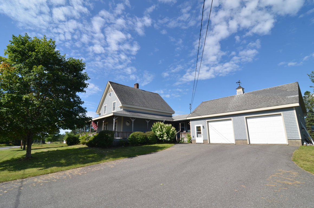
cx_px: 157
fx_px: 144
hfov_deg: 95.1
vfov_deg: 71.8
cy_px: 104
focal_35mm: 16
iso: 140
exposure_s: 1/250
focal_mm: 11
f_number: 8
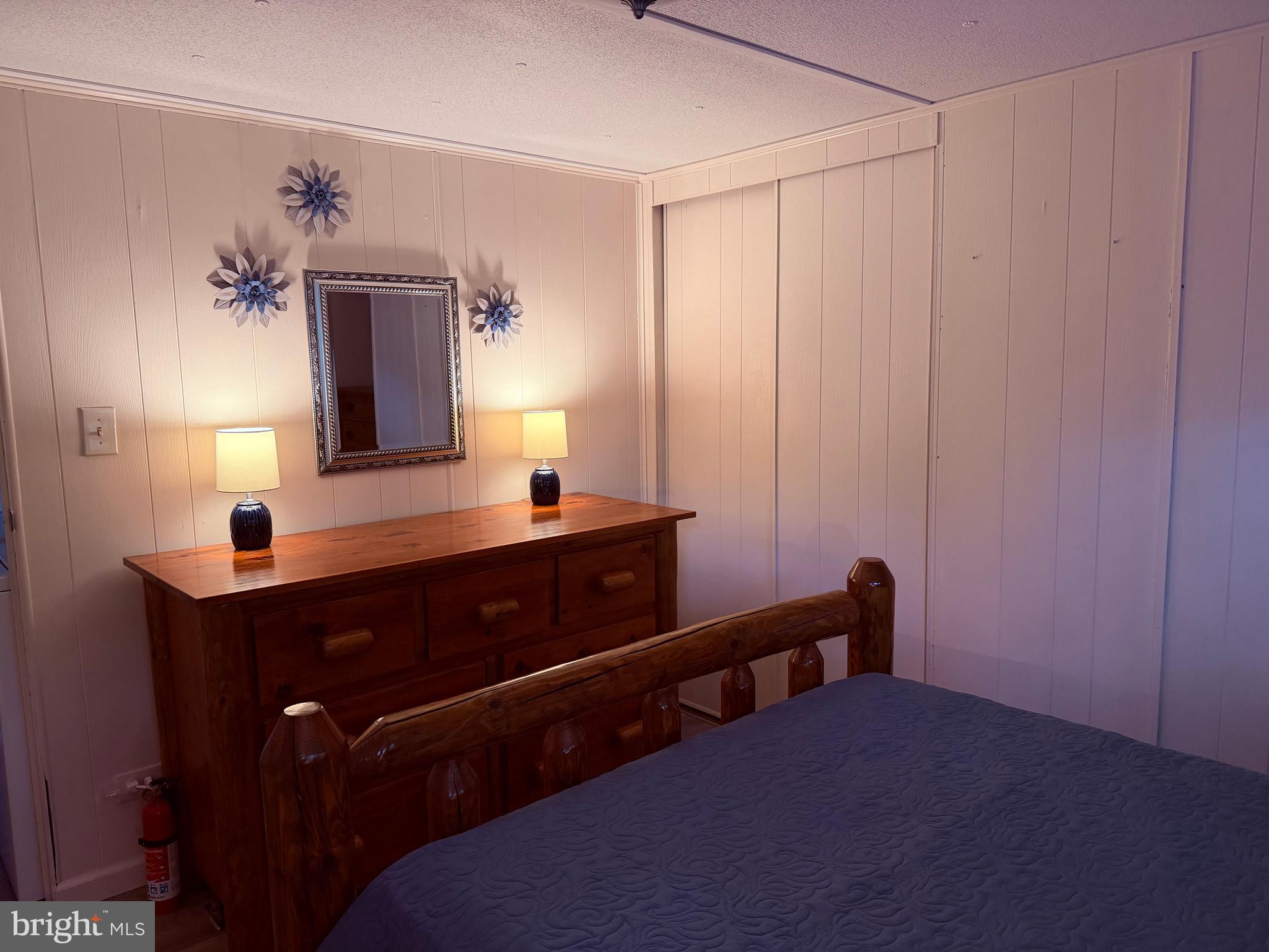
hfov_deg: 71.6
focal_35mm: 24
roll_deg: +1.8
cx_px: 634
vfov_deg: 56.8
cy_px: 476
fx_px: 880
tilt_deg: -7.0
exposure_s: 1/60
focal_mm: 6.76
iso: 250
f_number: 1.78
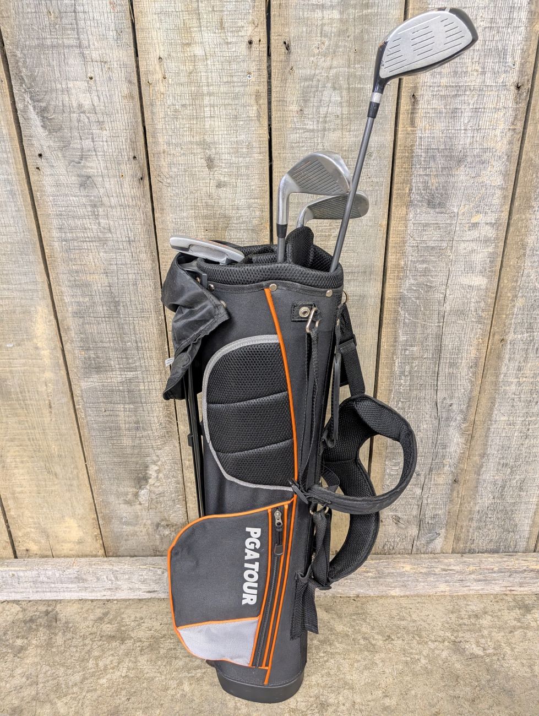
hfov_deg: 56.9
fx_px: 497
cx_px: 270
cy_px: 358
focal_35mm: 24
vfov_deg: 71.5
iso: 370
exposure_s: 1/40
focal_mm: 6.9
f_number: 1.68
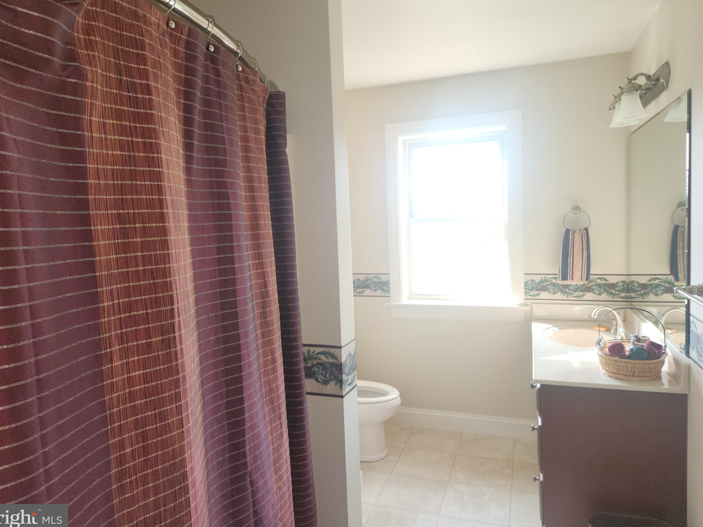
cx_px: 345
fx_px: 487
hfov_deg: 71.6
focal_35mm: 24
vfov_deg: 56.8
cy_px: 258
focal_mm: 5.4
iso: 64
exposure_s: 1/60
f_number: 1.8
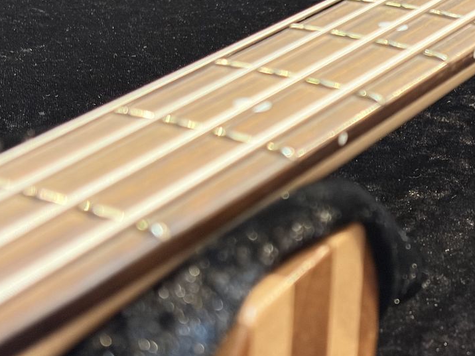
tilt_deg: -22.3
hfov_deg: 20.9
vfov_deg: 15.9
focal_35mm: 93
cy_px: 158
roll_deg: -2.2
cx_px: 375
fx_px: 1276
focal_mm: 5.96
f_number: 1.6
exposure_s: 1/40
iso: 250
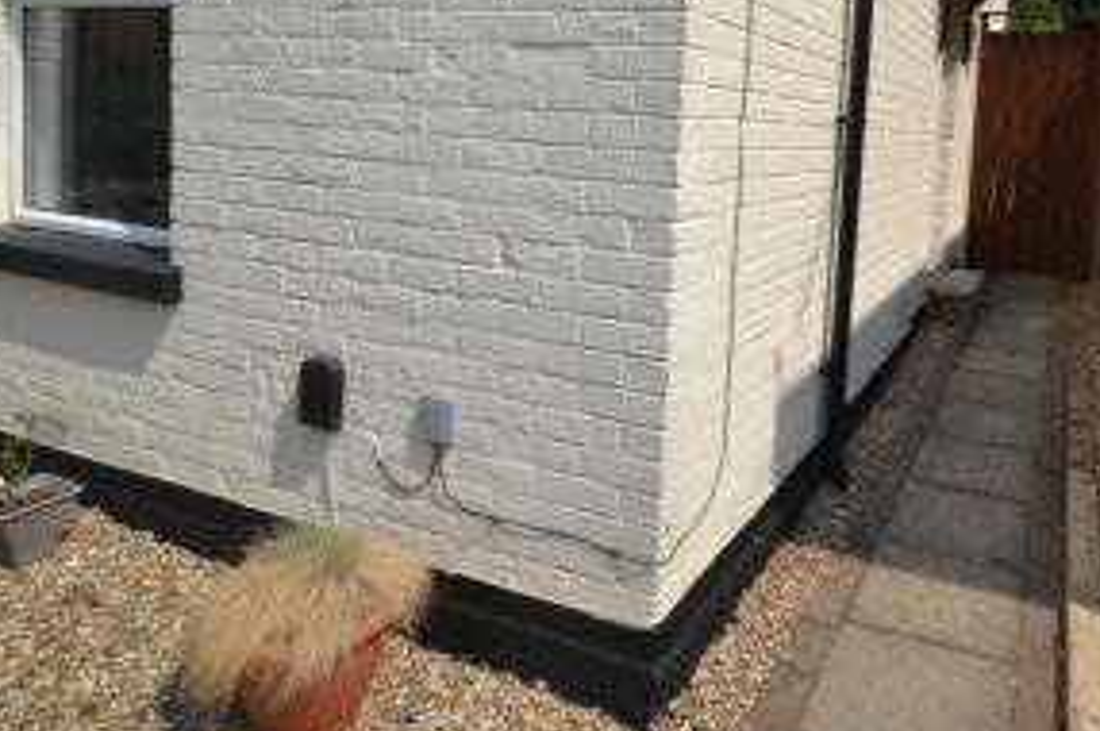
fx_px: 763
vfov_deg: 48.4
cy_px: 152
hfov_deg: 68.9
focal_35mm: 25
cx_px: 762
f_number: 11
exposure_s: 1/500
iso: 400
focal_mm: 10
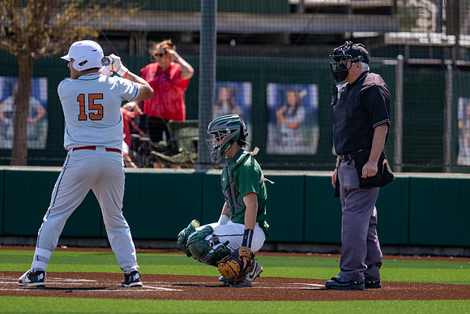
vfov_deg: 3.8
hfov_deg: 5.7
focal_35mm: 361
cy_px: 153
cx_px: 245
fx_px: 4709
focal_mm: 280
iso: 320
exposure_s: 1/2000
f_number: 4
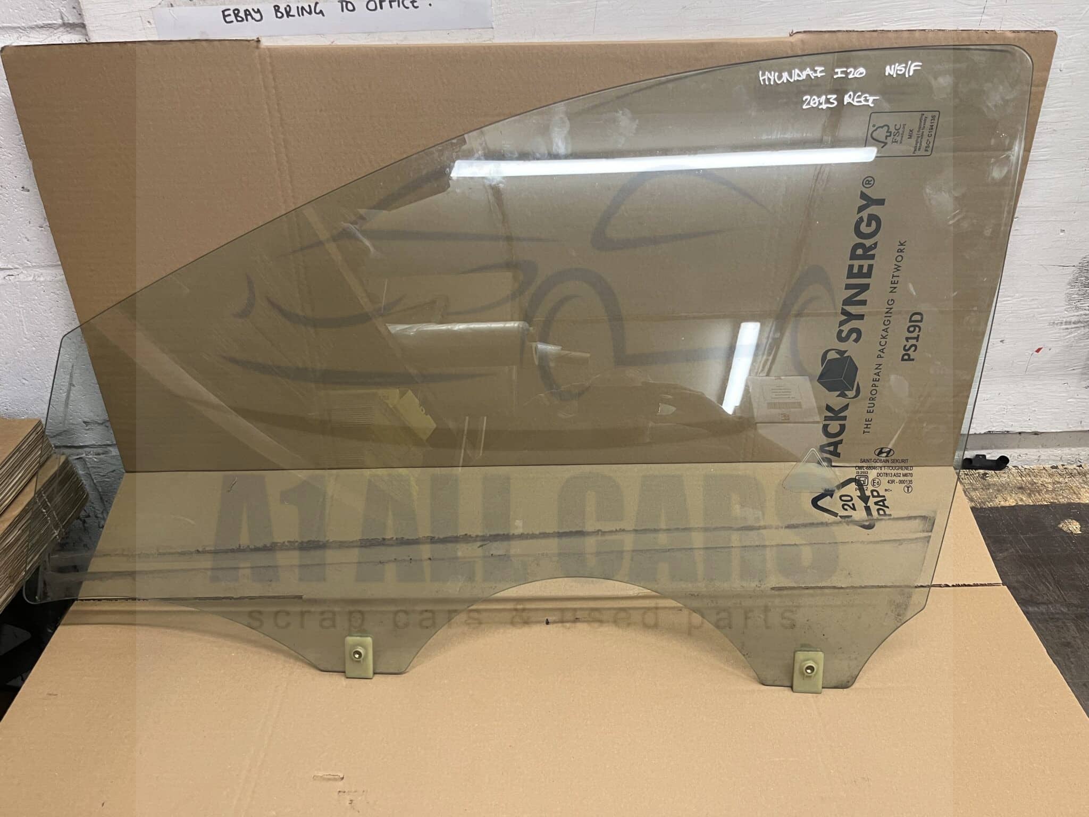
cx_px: 544
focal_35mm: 26
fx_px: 818
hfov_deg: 67.3
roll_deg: +2.0
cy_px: 408
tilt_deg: -33.1
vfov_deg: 53.1
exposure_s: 1/50
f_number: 1.6
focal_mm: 5.1
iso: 125
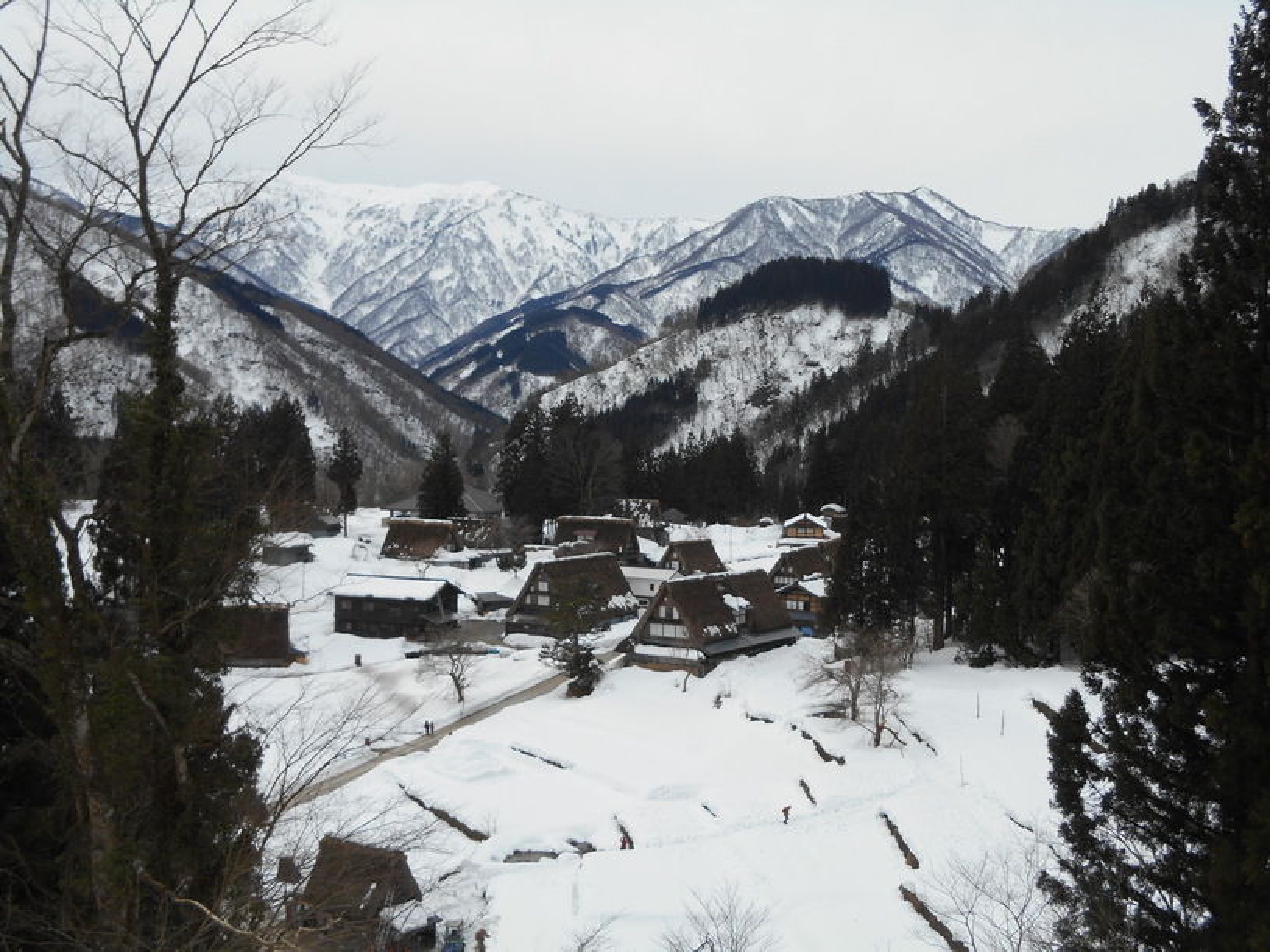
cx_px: 635
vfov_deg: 35.1
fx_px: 1504
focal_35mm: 41
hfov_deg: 45.8
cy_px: 476
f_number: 3.9
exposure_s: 1/500
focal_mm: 7.2
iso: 80
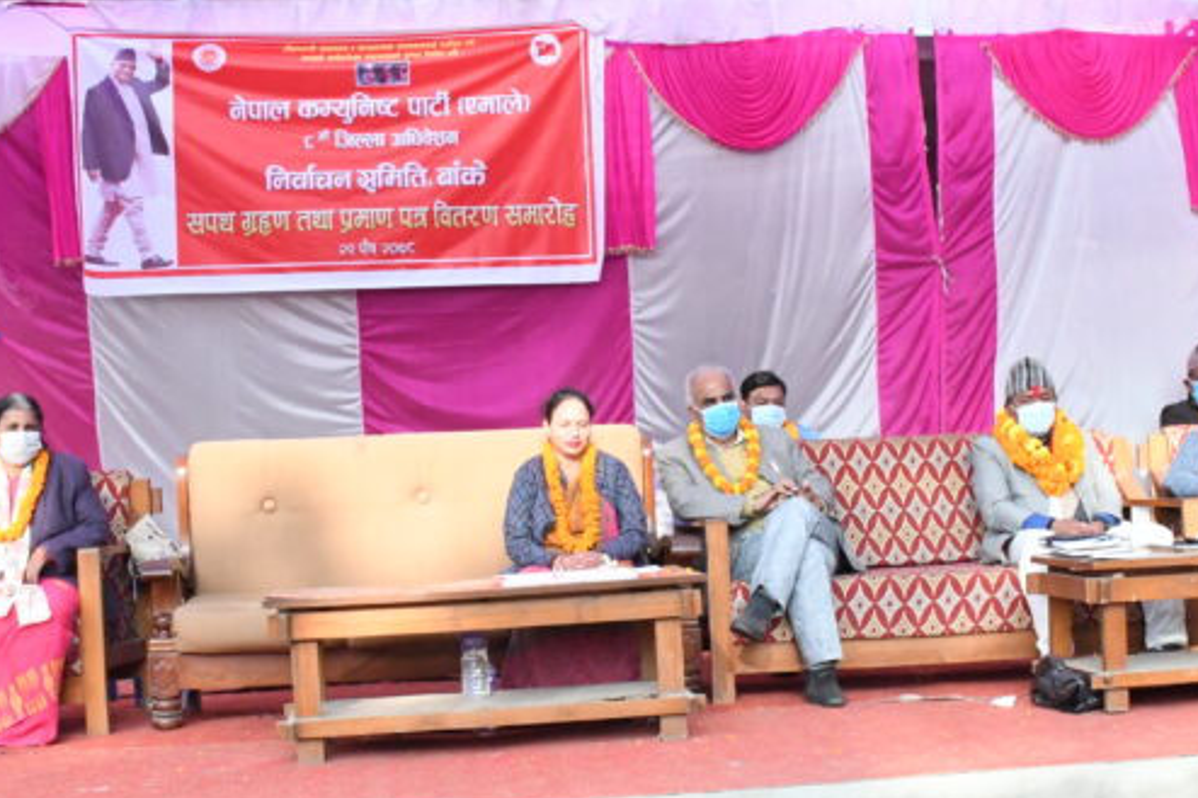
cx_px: 628
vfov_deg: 24.1
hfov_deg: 35.6
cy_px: 502
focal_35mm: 56
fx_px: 1863
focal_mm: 18
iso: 3600
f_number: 3.5
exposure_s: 1/320
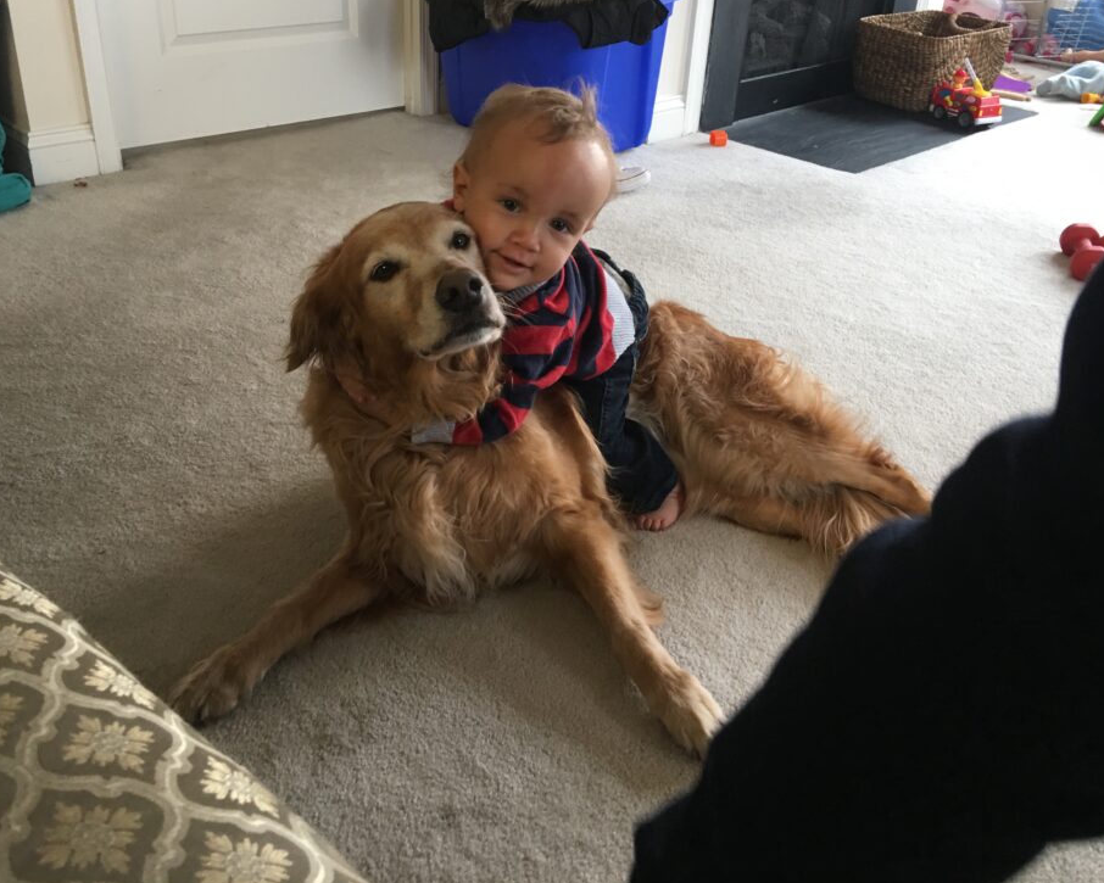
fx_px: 1046
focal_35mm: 32
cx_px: 534
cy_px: 423
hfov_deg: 55.6
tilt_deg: -31.1
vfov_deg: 45.8
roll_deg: -3.5
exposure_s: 1/15
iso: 50
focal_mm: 4.15
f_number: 2.2
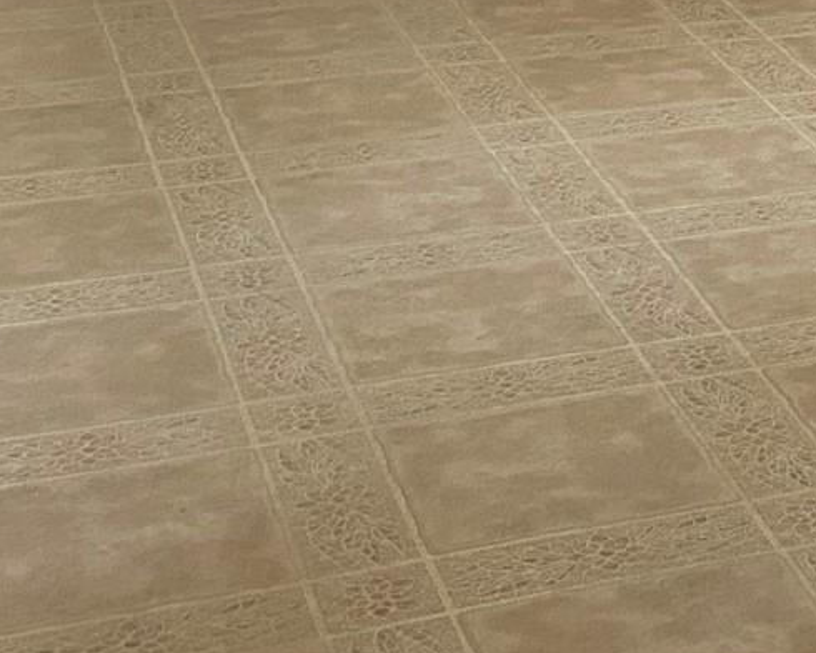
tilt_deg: -11.5
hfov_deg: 16.7
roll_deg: -3.1
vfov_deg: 14.1
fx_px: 2560
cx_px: 1172
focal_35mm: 106
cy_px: -153
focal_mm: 4.25
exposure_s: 1/60
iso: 200
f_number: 1.8
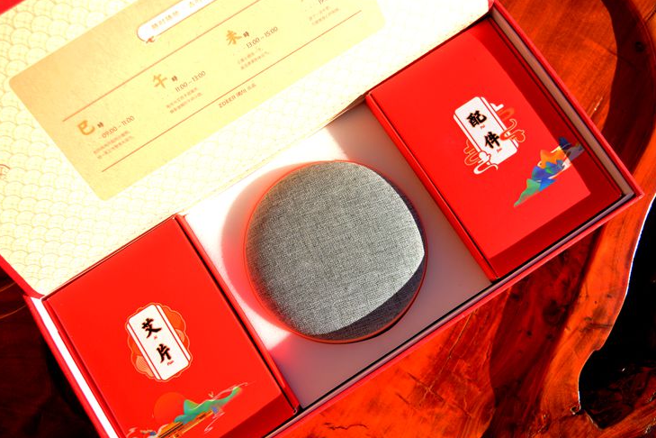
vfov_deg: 33.4
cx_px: 325
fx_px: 729
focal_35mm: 40
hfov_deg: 48.5
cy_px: 222
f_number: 5
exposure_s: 1/400
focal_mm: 26
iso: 100
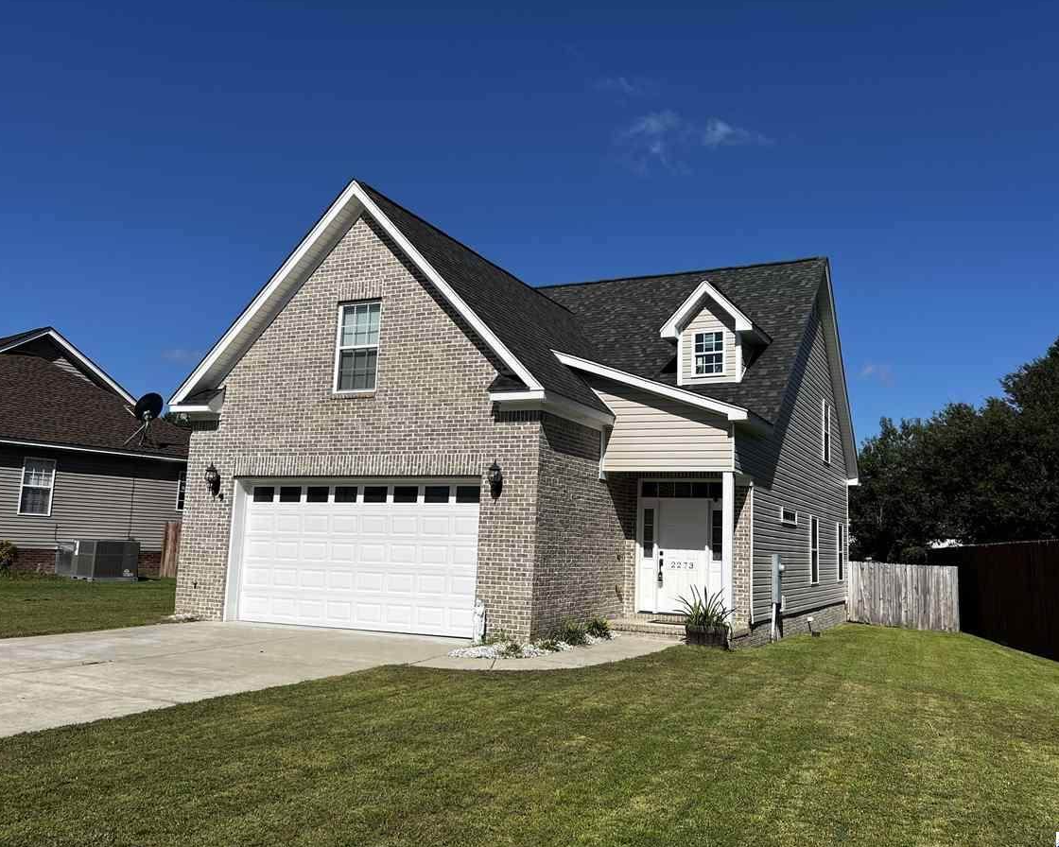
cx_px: 569
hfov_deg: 60.4
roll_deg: -1.4
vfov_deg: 50.0
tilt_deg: +7.2
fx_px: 909
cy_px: 418
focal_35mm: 29
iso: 50
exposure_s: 1/7463
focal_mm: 5.7
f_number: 1.5
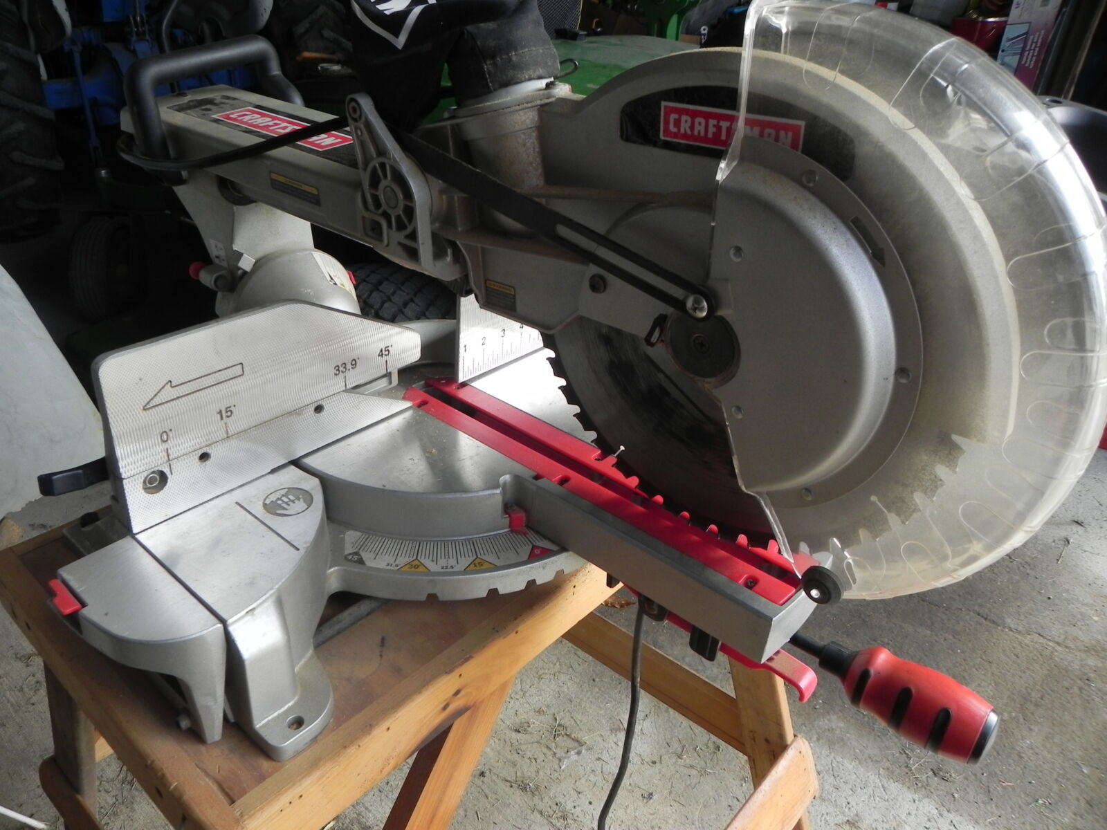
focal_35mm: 26
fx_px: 831
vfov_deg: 53.1
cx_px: 554
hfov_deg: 67.3
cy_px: 415
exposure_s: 1/145
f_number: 4.5
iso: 160
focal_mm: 4.6
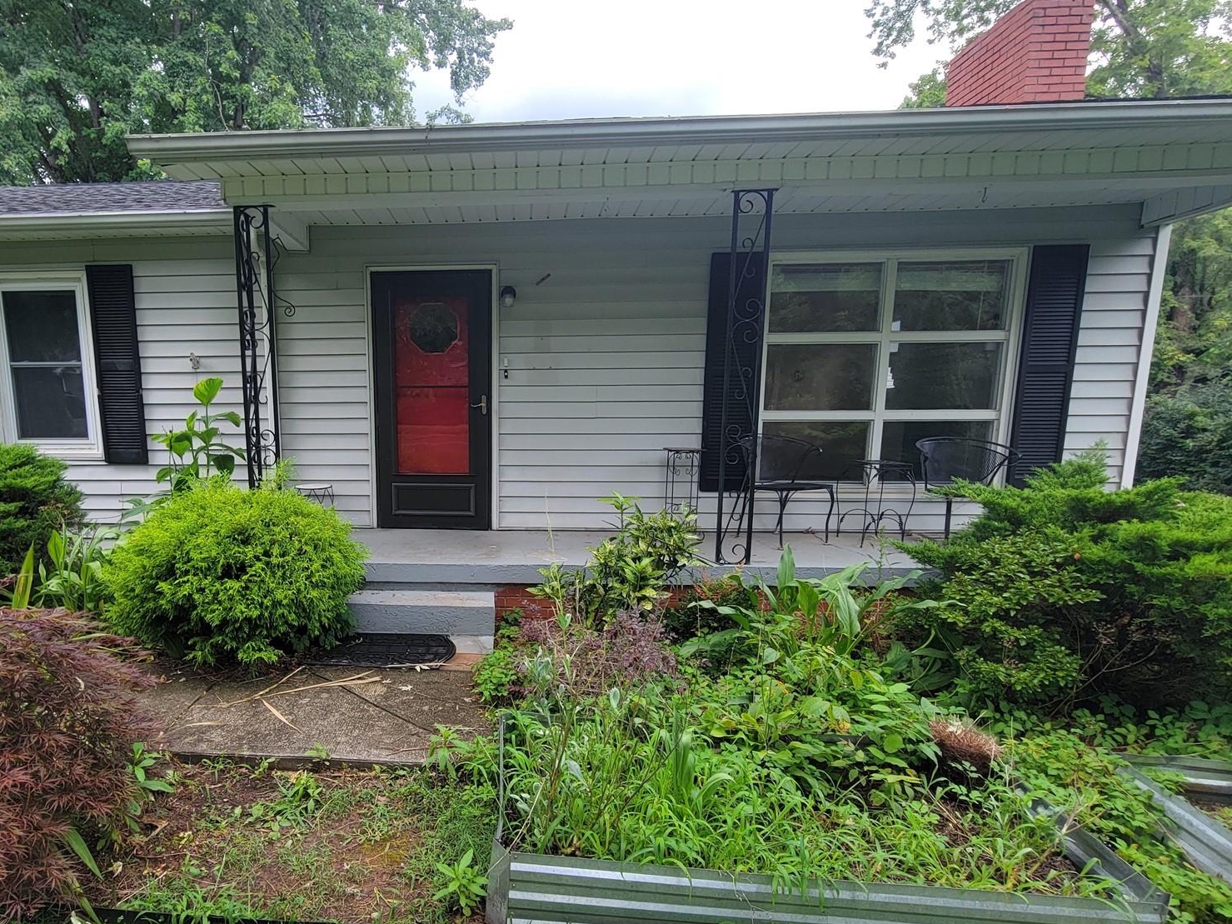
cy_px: 527
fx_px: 641
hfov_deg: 86.1
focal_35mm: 18
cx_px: 463
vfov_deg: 71.2
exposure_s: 1/239
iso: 50
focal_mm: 2.2
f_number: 2.2
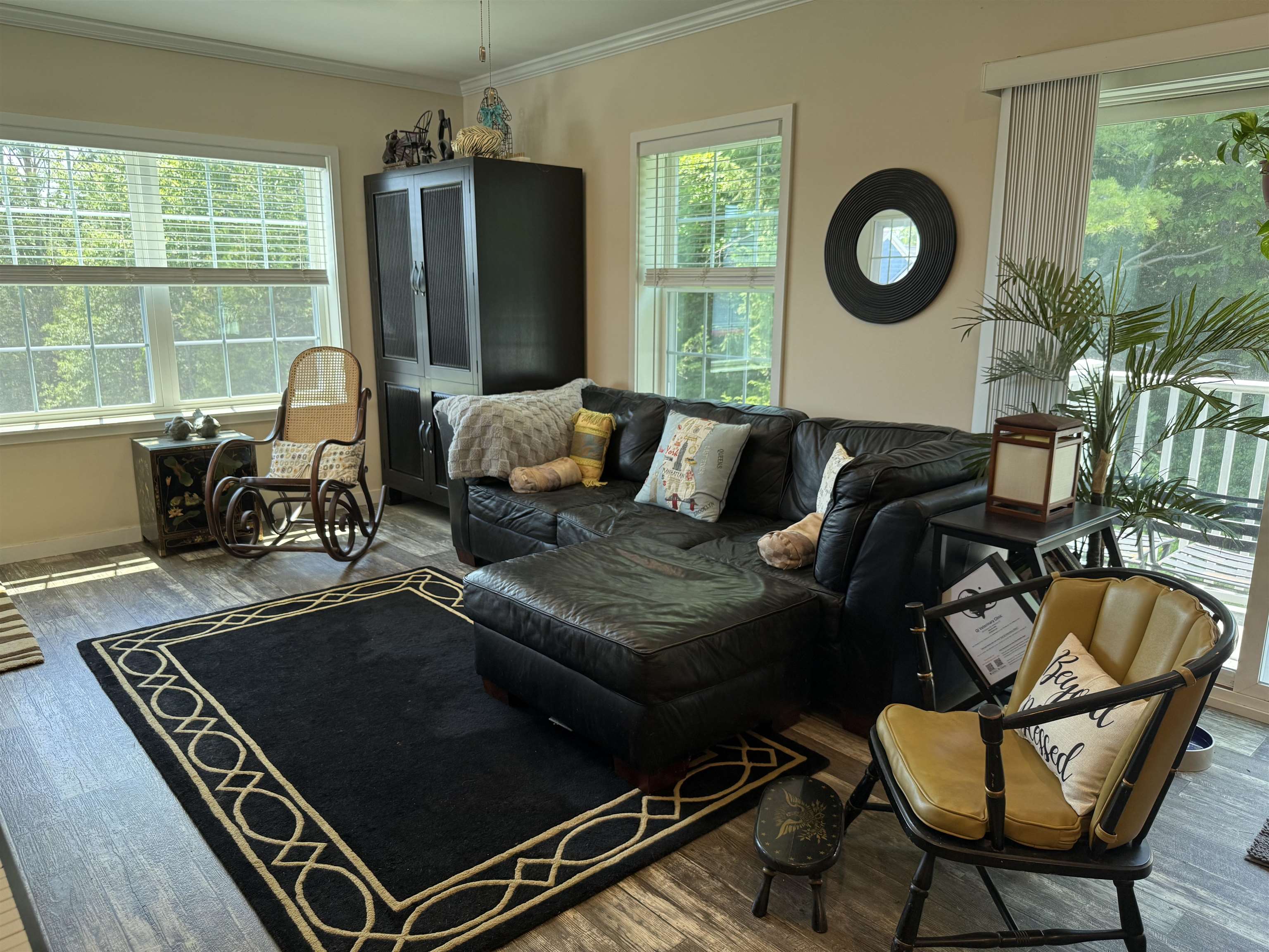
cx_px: 634
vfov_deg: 56.8
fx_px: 880
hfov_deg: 71.6
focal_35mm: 24
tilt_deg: -11.7
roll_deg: -1.0
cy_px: 476
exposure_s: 1/120
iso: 125
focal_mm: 6.76
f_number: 1.78
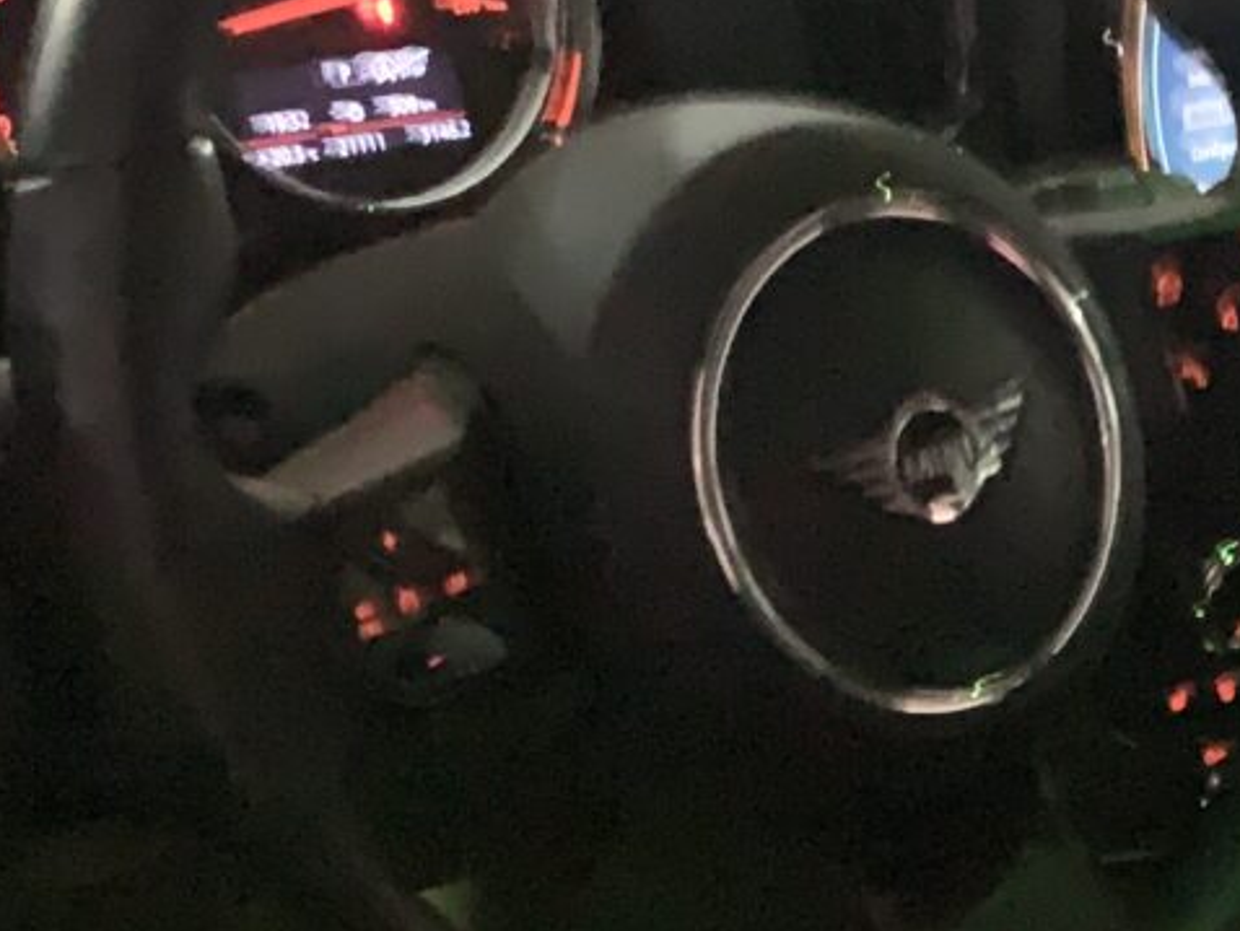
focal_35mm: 87
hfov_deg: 21.2
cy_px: 1043
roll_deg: -13.5
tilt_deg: -34.2
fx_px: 3118
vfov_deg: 16.4
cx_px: 1401
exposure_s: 1/4
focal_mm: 4.25
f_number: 1.8
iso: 3200
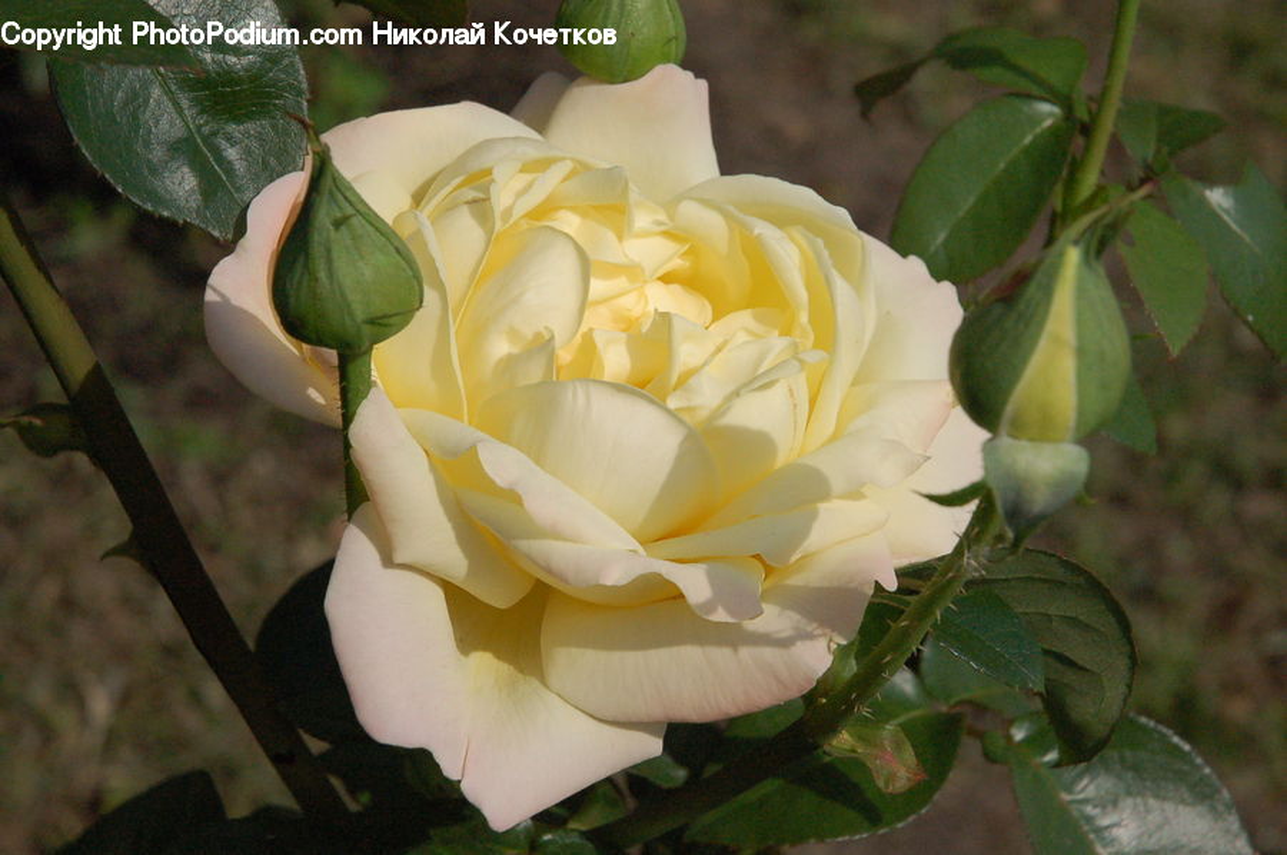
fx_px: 3750
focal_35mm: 105
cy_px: 428
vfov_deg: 13.0
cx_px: 644
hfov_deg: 19.5
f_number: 14
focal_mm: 70
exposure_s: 1/3200
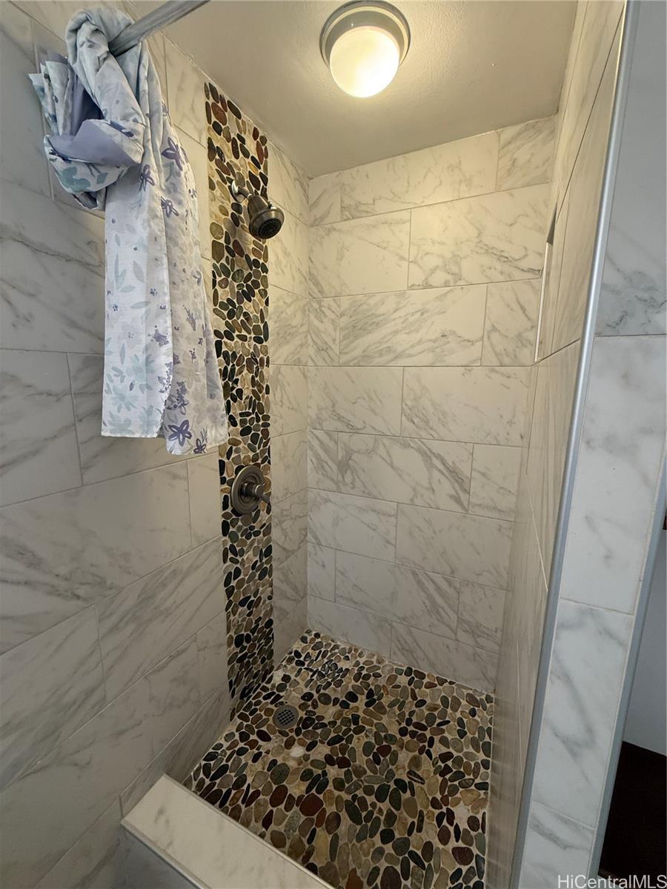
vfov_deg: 102.1
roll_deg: -0.7
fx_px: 360
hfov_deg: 85.7
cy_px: 444
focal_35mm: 14
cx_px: 334
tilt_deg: -9.8
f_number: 2.2
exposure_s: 1/60
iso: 250
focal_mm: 2.22
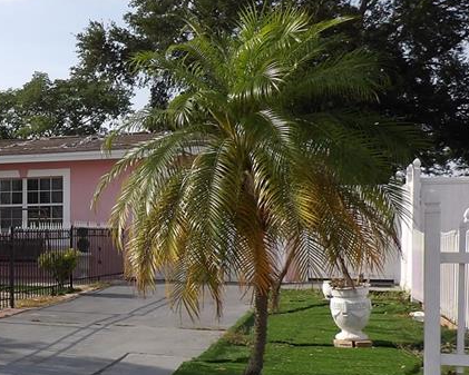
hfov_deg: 30.0
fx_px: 791
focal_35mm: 57
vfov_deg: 26.6
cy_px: 237
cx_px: -31
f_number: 4.6
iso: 100
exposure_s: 1/593
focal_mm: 4.3
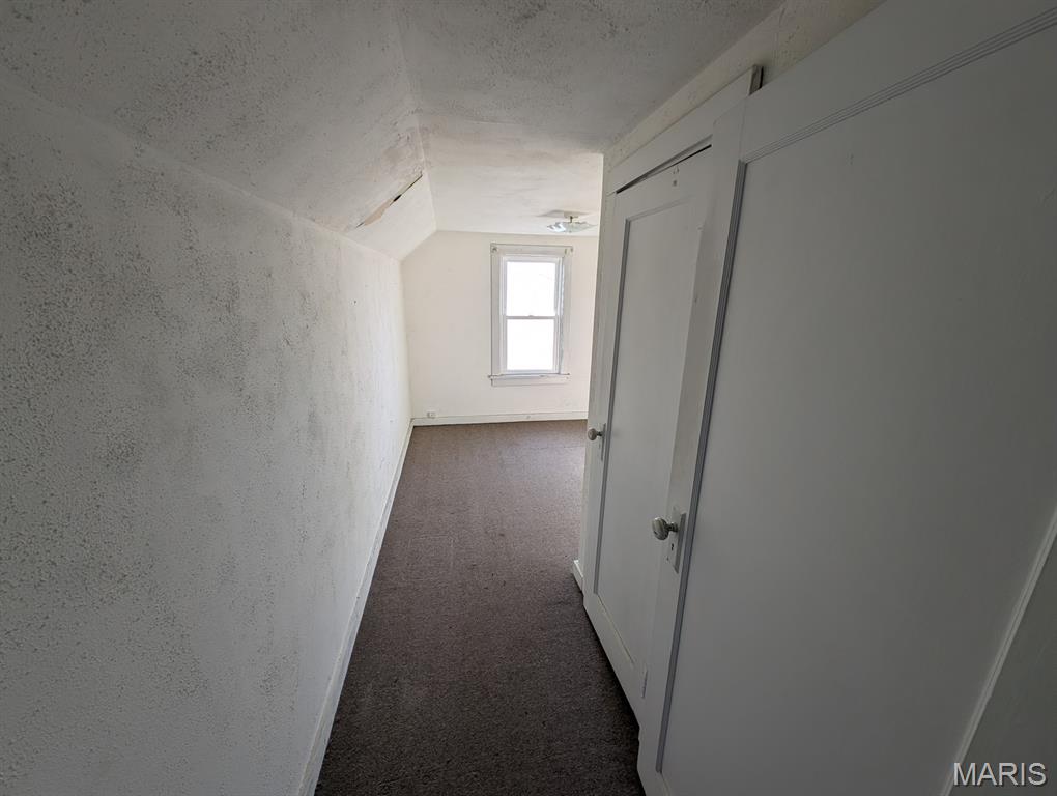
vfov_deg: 94.6
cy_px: 398
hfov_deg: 110.5
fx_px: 367
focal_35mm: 12
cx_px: 528
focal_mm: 2.23
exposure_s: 1/92.5
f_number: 1.95
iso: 39
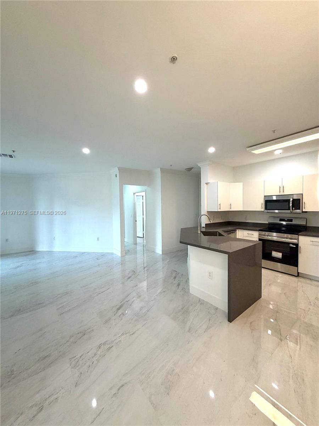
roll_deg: +0.8
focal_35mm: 14
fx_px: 172
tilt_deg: -0.9
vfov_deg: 102.1
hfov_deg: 85.7
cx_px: 160
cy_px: 213
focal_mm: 2.22
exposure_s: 1/120
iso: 200
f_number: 2.2
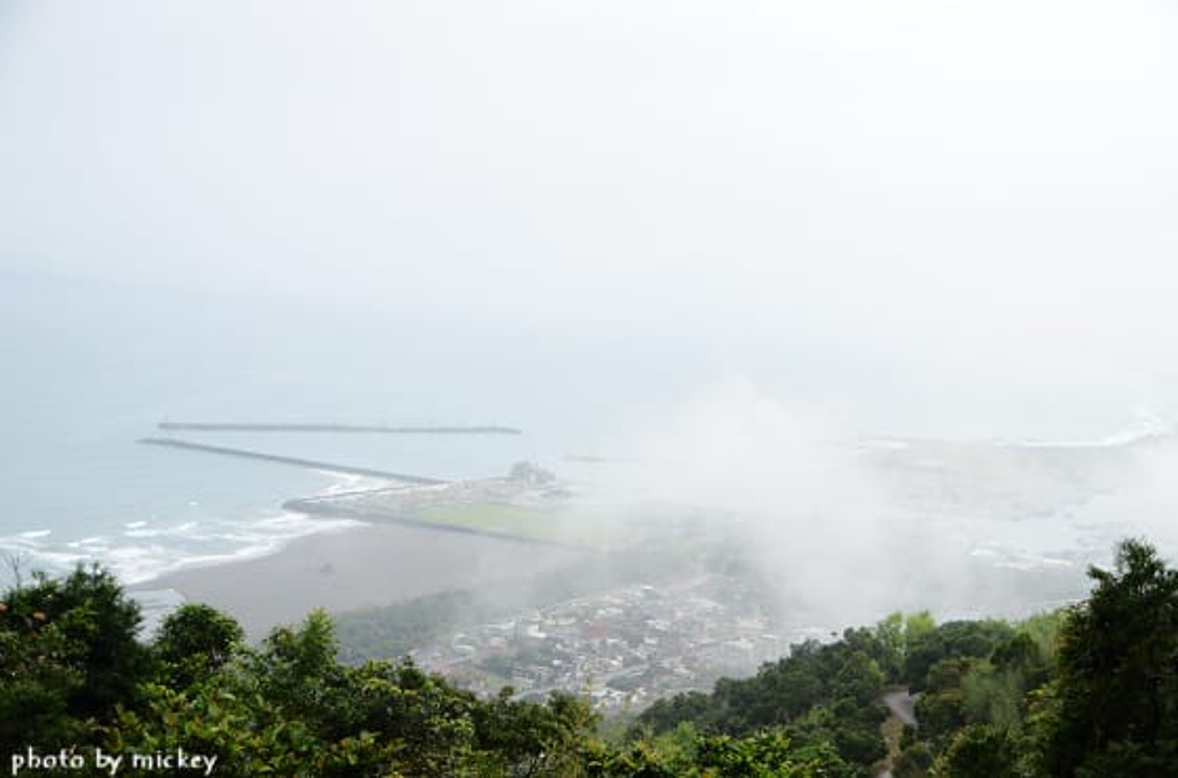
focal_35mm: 52
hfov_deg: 37.9
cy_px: 389
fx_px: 1713
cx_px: 589
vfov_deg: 25.6
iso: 1600
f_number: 4.2
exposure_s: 1/4000
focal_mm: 35
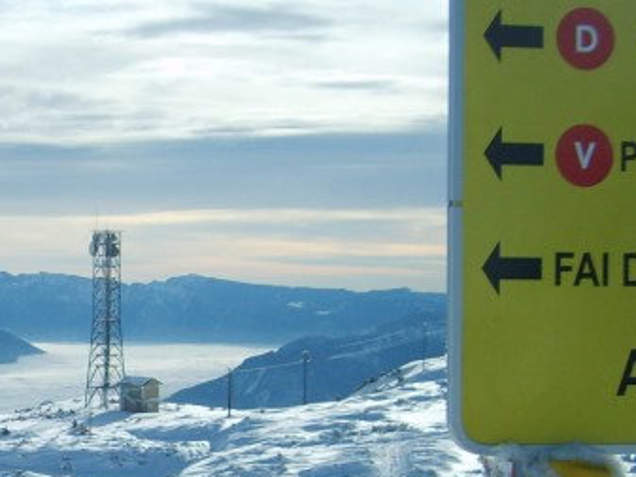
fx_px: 1526
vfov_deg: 17.6
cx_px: -60
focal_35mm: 83
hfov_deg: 22.3
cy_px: 400
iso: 50
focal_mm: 5.8
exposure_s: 1/250
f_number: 7.1
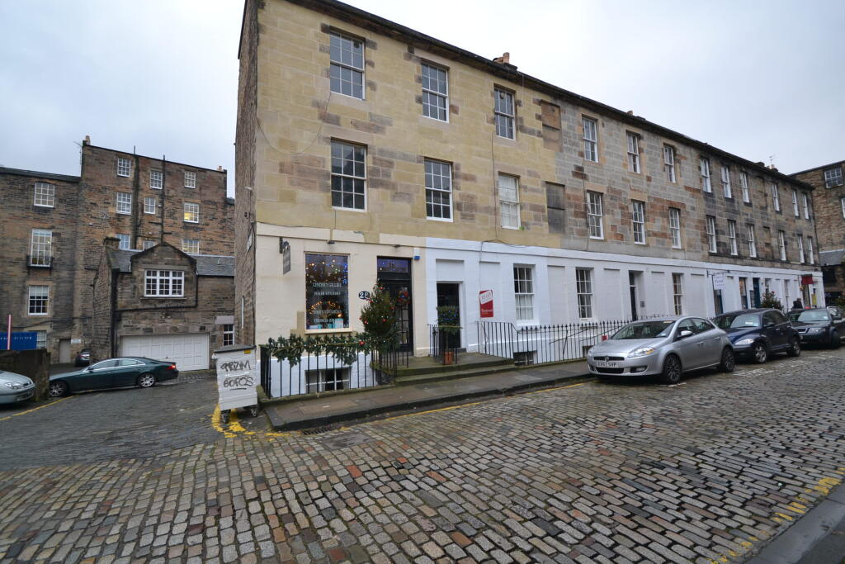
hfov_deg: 100.4
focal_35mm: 15
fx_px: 352
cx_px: 422
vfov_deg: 77.3
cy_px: 282
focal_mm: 10
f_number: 5.6
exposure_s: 1/125
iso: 400
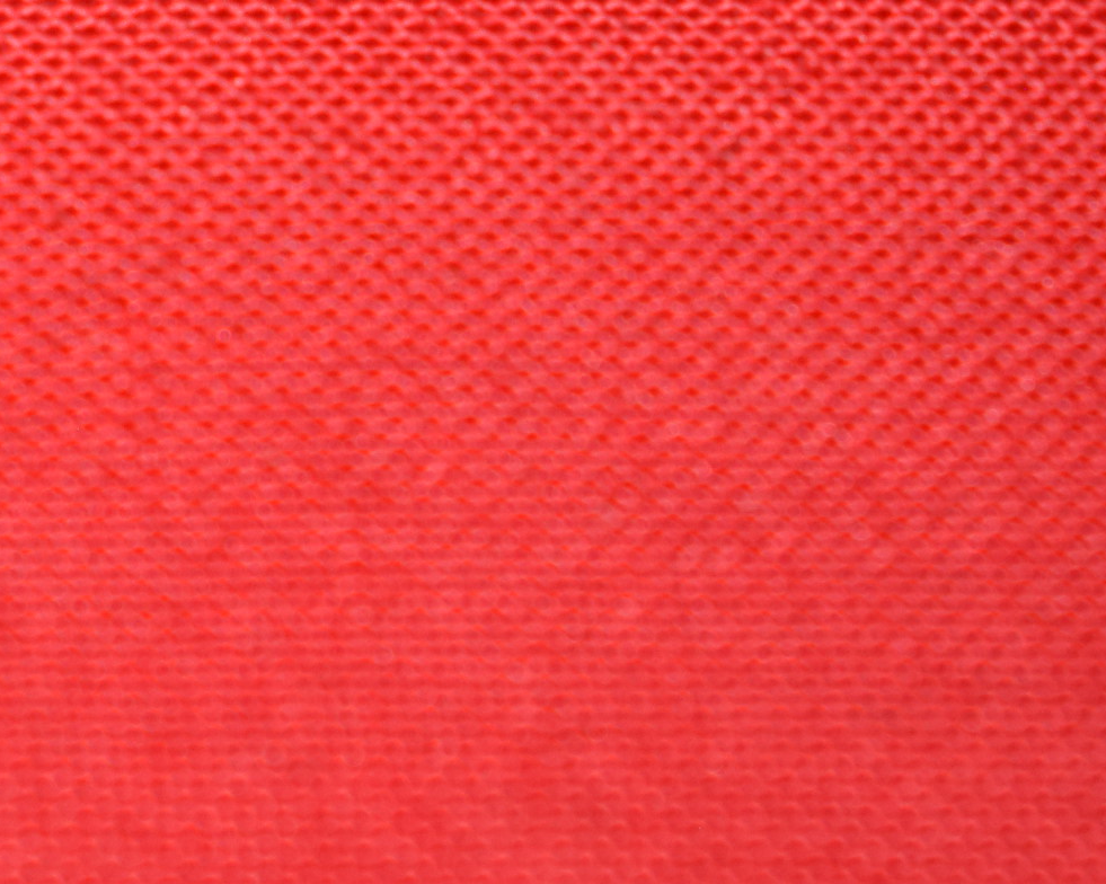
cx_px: -356
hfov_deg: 8.1
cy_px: 18
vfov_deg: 6.5
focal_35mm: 236
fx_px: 7736
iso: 400
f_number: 5.6
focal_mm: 55
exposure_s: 1/200
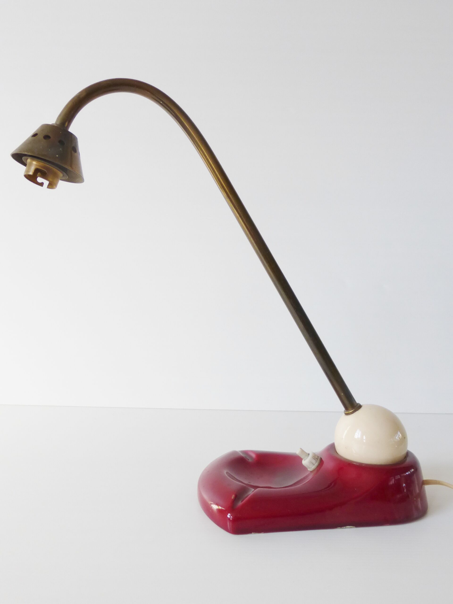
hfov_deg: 45.4
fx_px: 541
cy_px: 302
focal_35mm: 31
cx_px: 226
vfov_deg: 58.4
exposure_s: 1/125
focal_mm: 5.4
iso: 100
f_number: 3.6
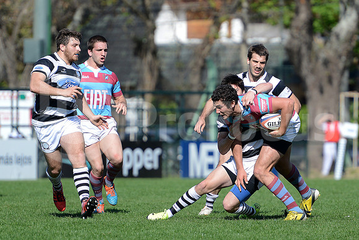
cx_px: 180
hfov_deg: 7.6
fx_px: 2693
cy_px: 120
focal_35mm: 270
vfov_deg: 5.1
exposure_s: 1/2000
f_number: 4
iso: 320
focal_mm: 270
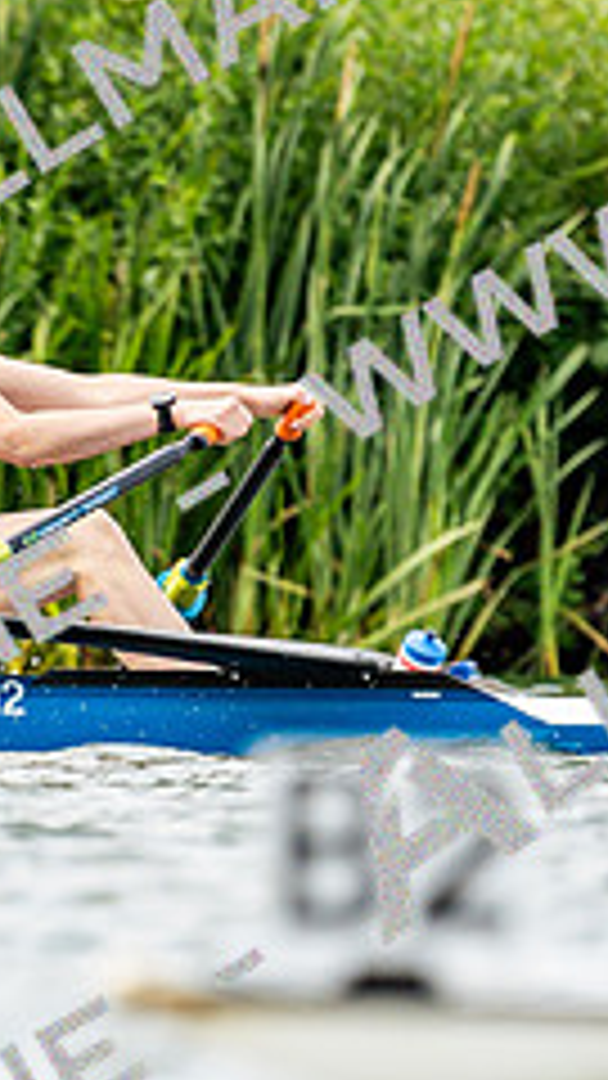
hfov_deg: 0.5
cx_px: -27
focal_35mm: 2282
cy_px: 515
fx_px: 65404
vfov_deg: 0.9
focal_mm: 600
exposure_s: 1/2000
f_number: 6.3
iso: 500
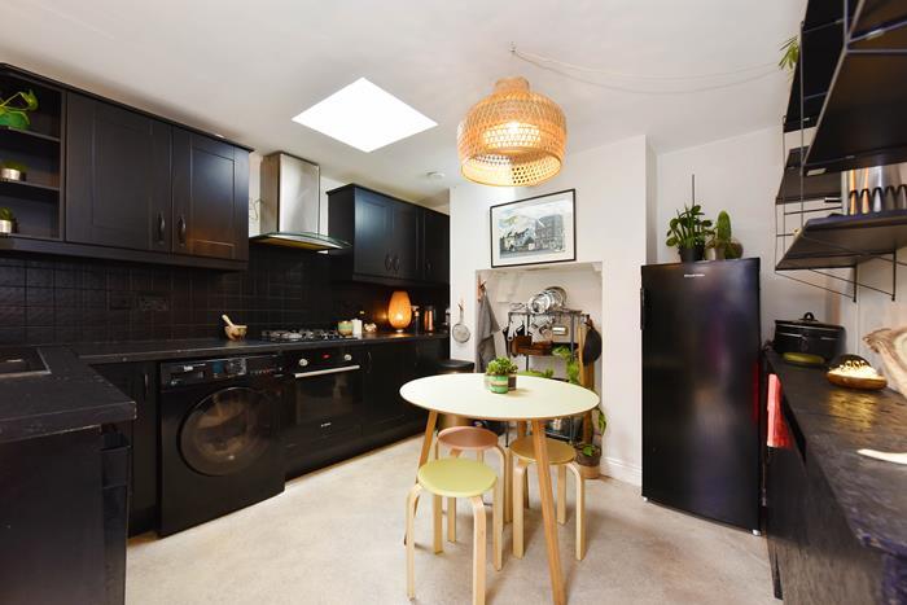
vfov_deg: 81.2
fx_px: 353
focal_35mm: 14
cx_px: 454
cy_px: 302
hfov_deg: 104.2
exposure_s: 1/15
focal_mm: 14
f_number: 8
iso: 400
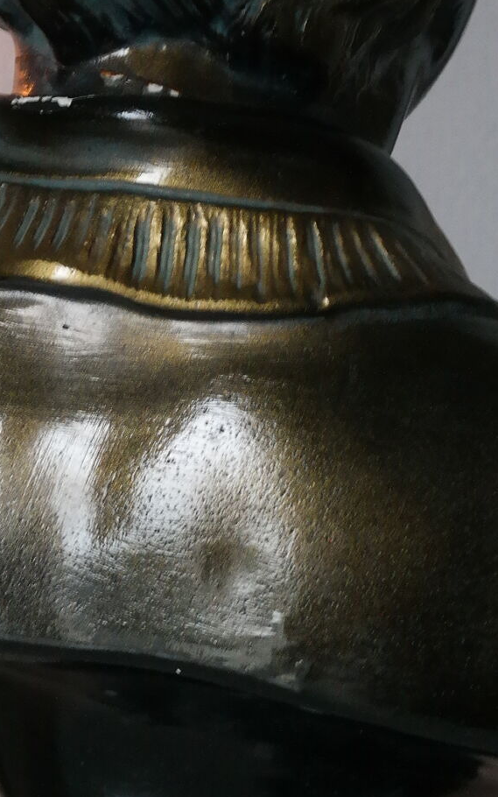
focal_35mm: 100
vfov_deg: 20.8
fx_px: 2171
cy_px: 347
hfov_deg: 13.1
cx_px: 248
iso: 1600
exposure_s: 1/30
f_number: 5.6
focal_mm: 20
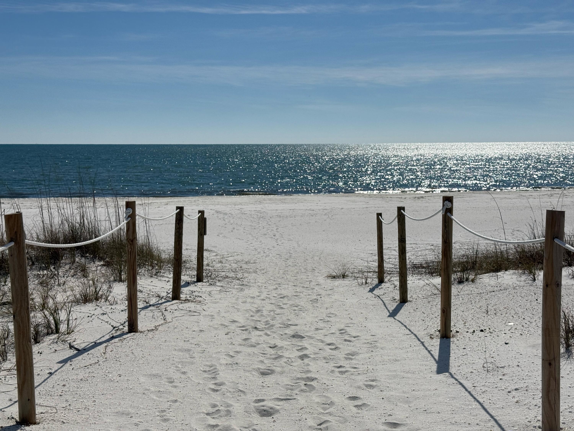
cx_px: 287
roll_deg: -0.2
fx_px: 796
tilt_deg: -4.1
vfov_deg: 30.3
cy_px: 216
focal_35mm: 48
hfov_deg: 39.7
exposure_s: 1/16129
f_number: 1.78
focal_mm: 6.76
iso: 50
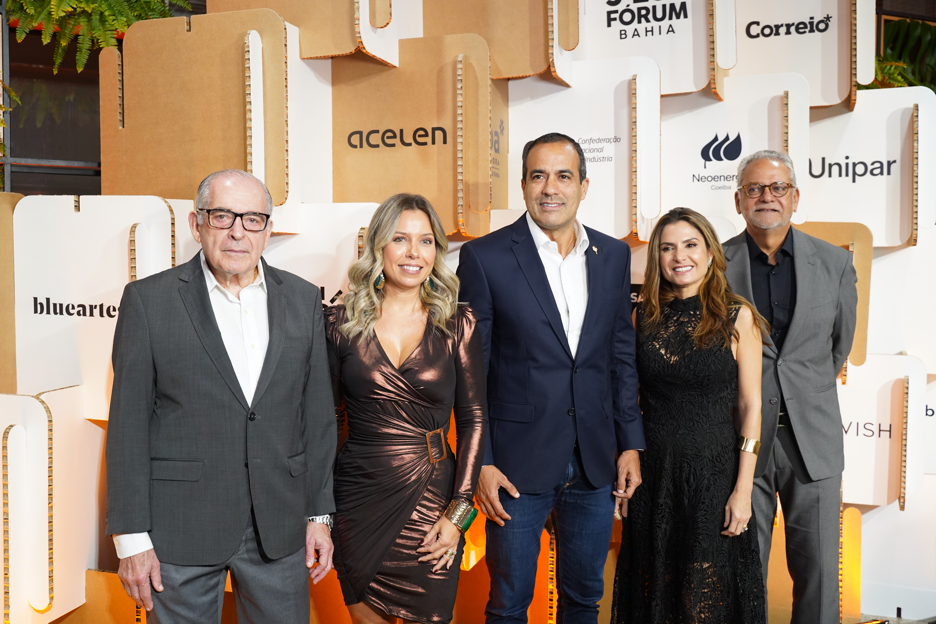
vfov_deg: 34.2
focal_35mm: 39
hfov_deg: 49.6
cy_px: 312
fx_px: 1014
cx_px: 468
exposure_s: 1/160
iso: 2000
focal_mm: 39
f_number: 4
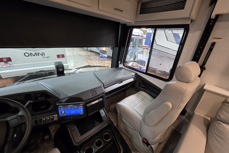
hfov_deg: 104.2
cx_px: 118
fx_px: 89
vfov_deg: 81.0
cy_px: 83
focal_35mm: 14
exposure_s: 1/60
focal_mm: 2.2
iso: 400
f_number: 1.9
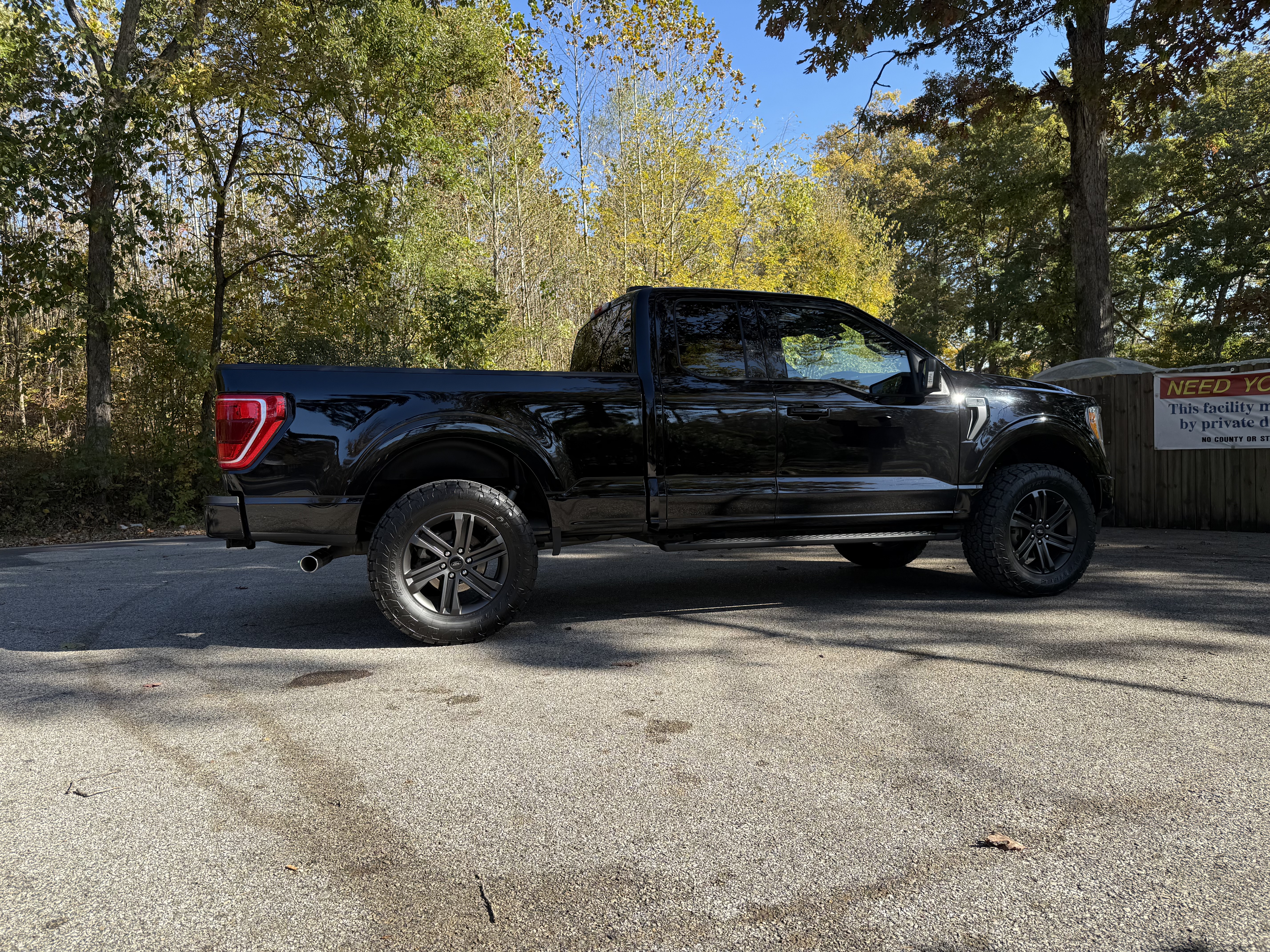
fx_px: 881
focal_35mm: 24
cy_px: 476
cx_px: 635
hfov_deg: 71.6
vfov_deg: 56.8
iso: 80
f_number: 1.78
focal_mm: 6.76
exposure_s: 1/1493
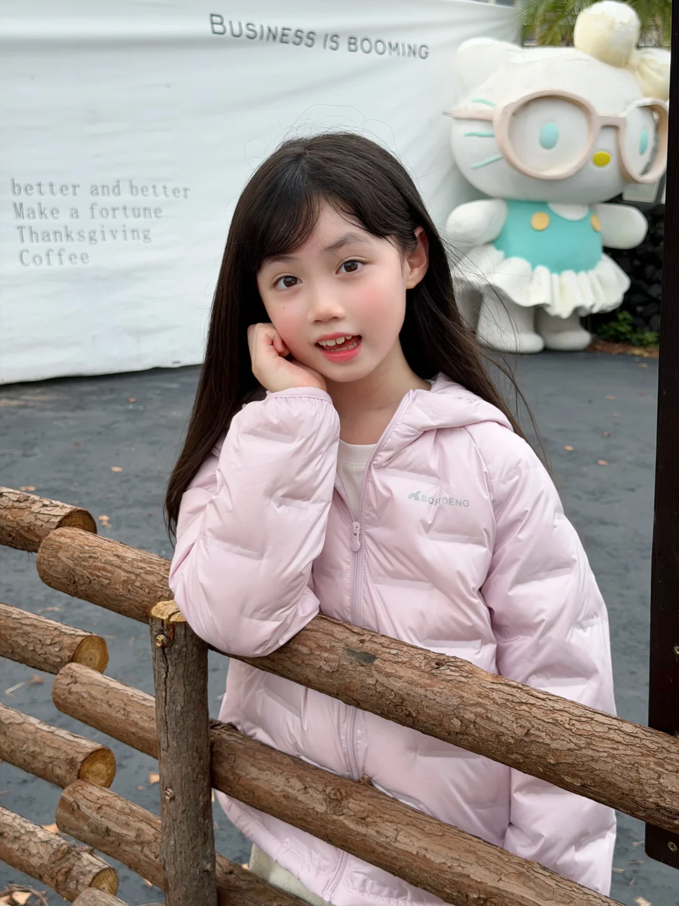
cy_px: 453
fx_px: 1255
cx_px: 340
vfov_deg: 39.7
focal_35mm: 48
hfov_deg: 30.3
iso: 64
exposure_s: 1/2494
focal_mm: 6.76
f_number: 1.78
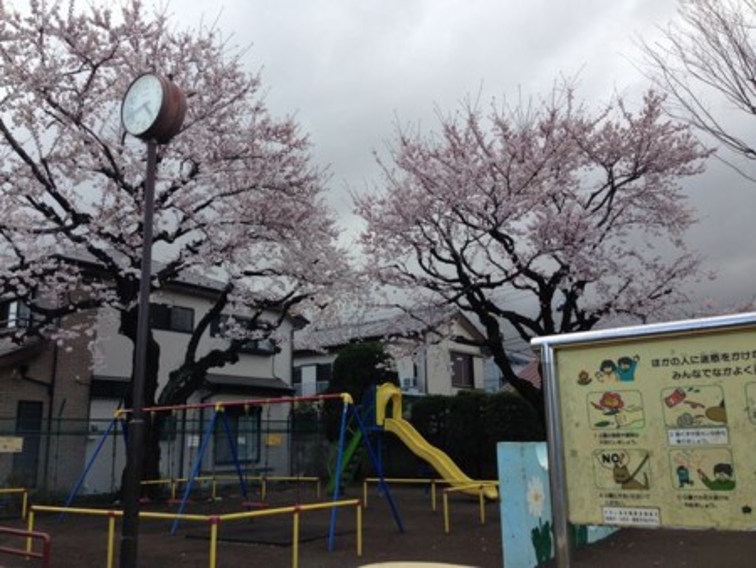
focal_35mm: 33
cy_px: 284
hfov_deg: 55.3
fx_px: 721
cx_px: 378
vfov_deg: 43.0
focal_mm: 4.12
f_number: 2.4
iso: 50
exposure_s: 1/252
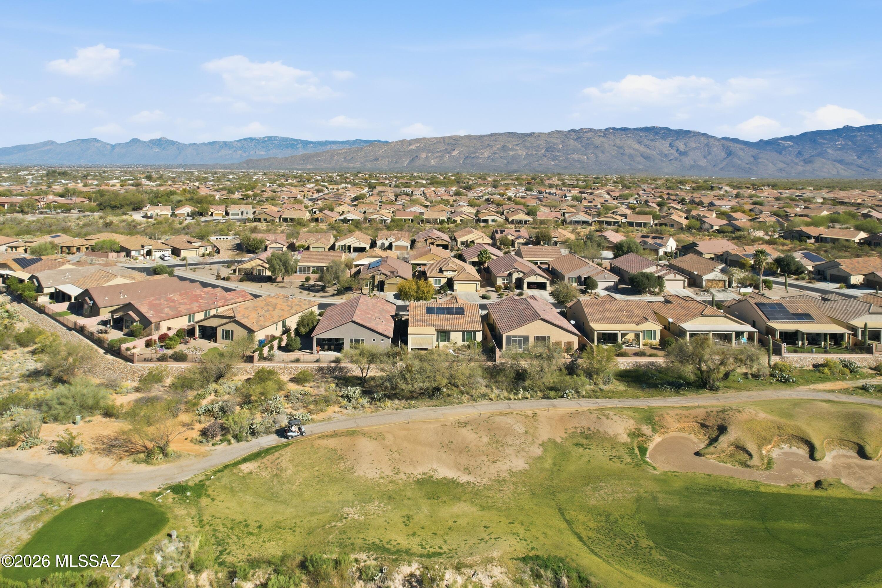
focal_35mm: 22
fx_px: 539
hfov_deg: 78.6
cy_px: 294
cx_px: 441
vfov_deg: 57.2
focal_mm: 8.4
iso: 100
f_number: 2.8
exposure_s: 1/2000
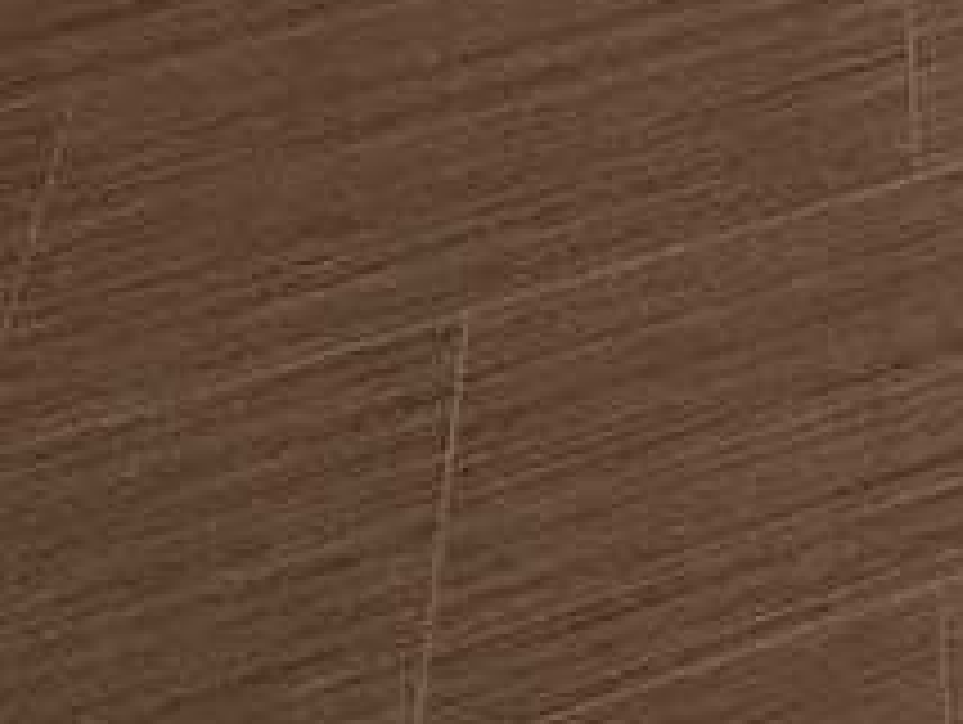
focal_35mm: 98
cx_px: 1827
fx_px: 2729
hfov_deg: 16.2
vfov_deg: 9.4
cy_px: -1783
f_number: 2.2
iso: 64
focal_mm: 2.22
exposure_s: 1/105
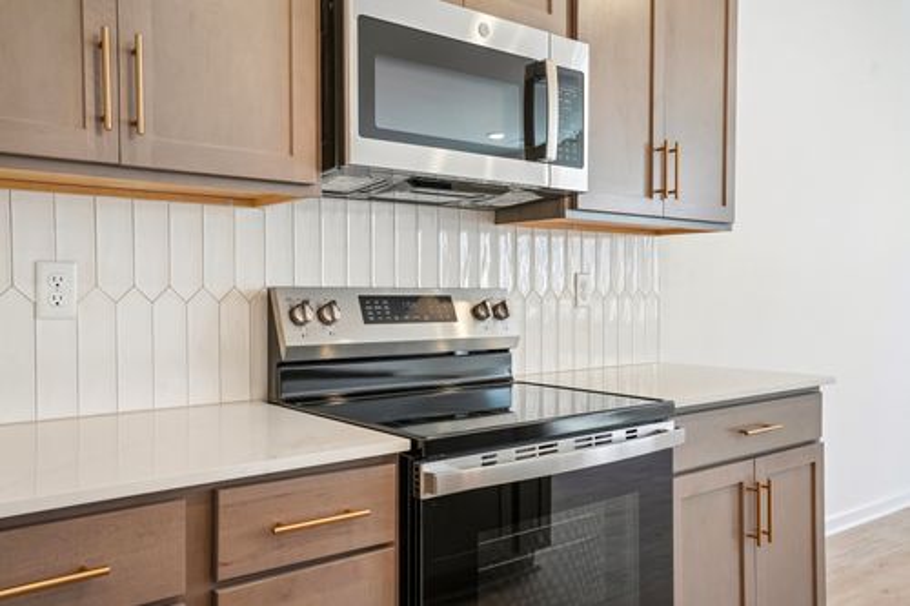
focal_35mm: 31
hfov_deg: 60.3
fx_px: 783
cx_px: 455
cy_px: 303
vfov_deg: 42.3
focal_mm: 31
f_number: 8
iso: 800
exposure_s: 1/60
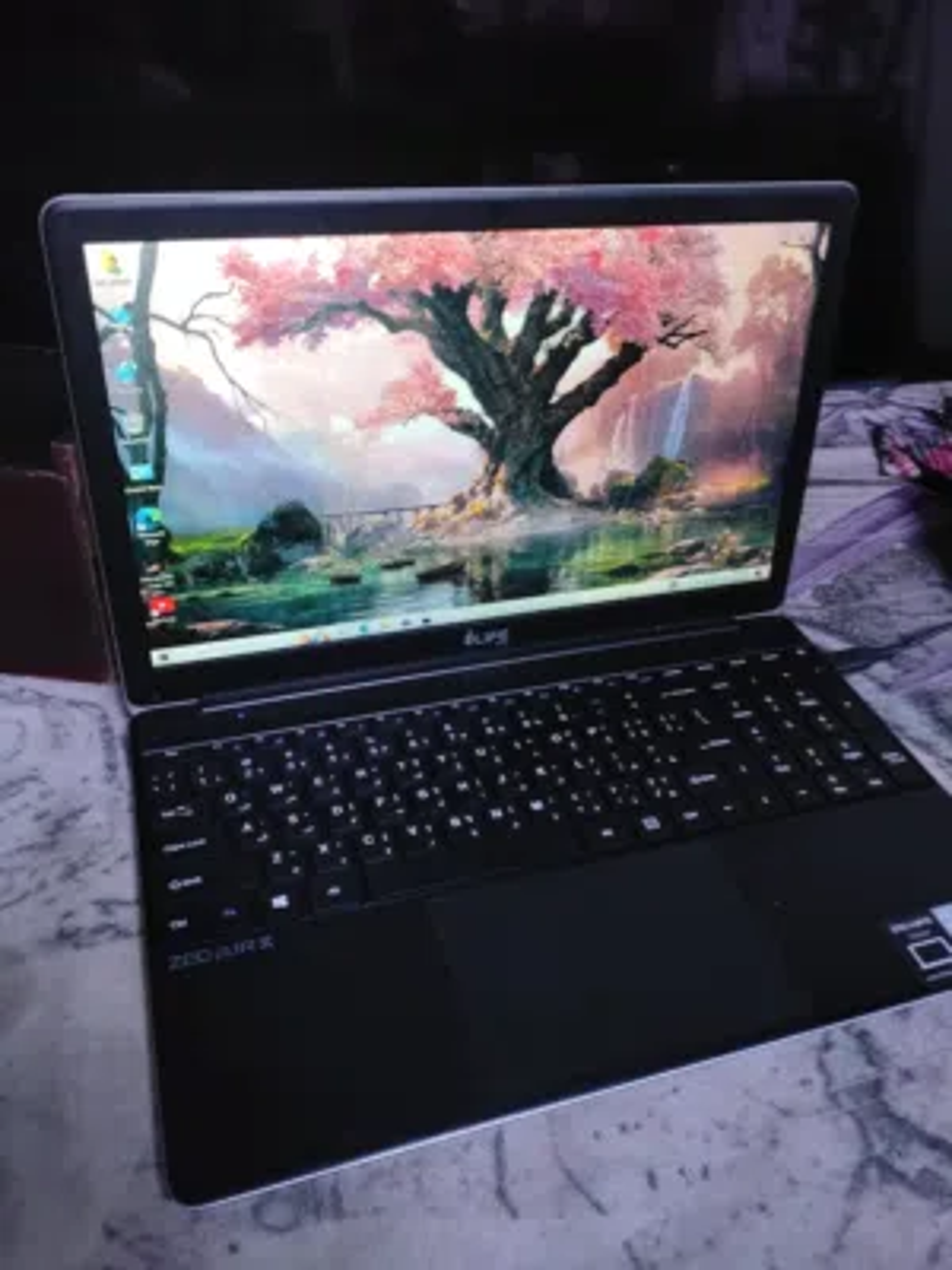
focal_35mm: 27
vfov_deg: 65.3
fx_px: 990
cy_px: 635
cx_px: 476
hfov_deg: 51.4
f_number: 1.8
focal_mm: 4.05
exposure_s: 1/33.3
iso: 625
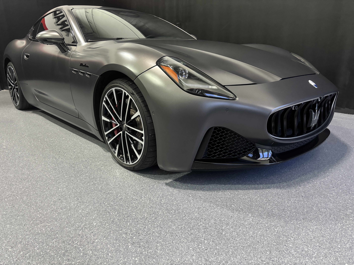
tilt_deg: -17.5
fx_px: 266
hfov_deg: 67.3
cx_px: 177
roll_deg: +0.5
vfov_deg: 53.1
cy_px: 132
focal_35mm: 26
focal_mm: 5.96
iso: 640
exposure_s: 1/40
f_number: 1.6
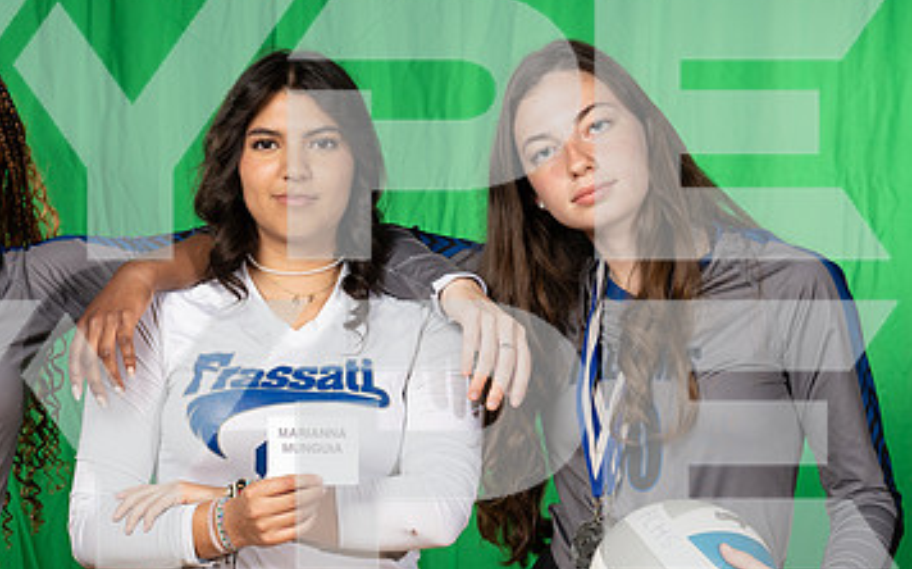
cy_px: 437
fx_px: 2558
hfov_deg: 20.1
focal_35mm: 103
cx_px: 246
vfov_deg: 12.6
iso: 160
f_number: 5.6
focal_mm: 62
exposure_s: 1/250
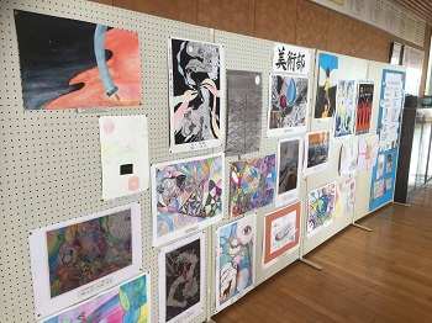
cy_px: 162
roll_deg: -0.7
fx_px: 362
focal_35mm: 29
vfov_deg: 48.2
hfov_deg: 61.7
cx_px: 216
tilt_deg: -10.8
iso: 25
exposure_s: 1/60
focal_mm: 4.15
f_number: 2.2
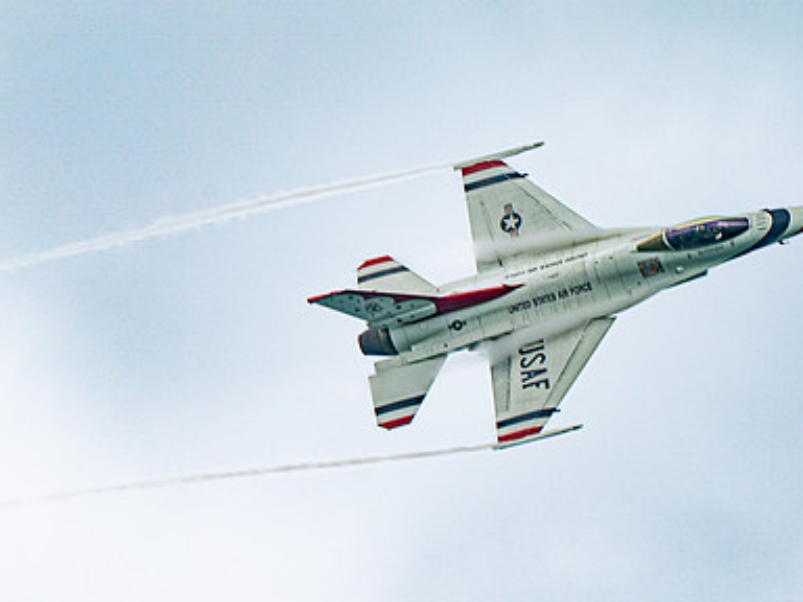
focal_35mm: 707
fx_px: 16401
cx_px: 185
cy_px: 250
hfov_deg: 2.8
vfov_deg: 2.1
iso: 640
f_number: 9
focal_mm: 400
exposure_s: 1/1250
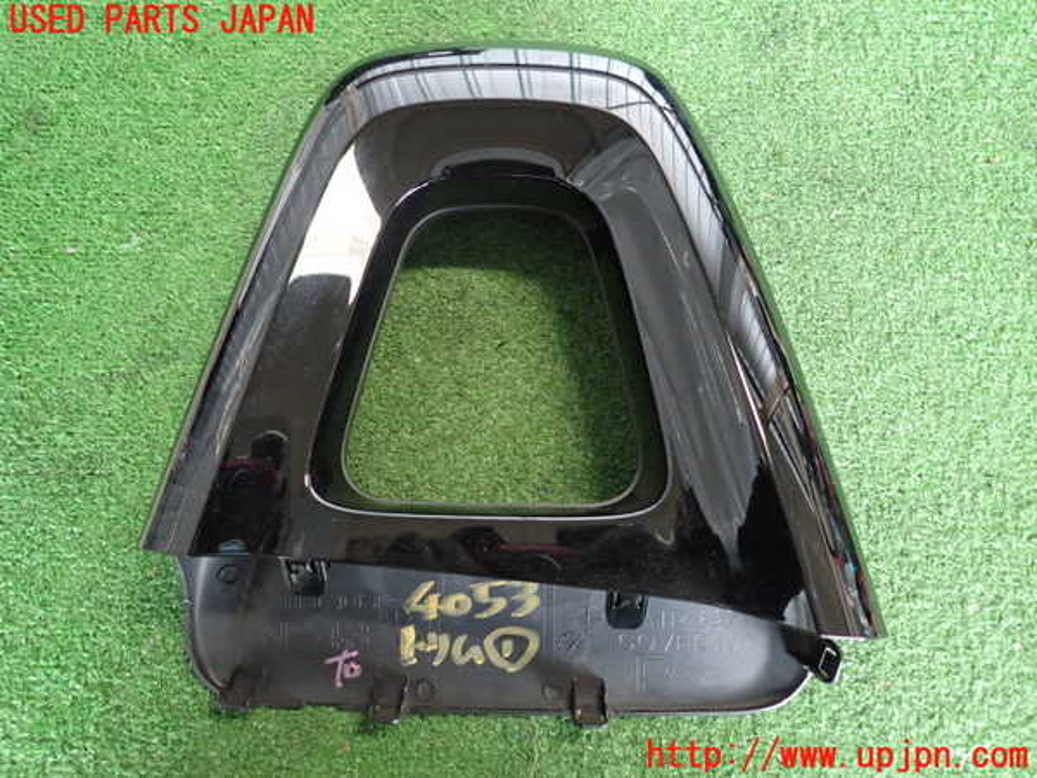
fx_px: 749
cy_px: 389
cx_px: 518
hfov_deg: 69.4
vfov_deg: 54.9
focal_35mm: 25
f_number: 2
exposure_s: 1/30
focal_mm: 4.5
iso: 800
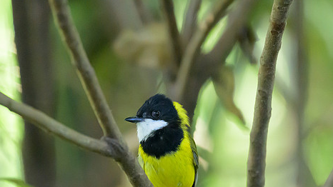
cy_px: 136
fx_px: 6913
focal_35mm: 783
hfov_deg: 2.8
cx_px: 171
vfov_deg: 1.6
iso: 18000
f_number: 2.8
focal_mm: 400
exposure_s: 1/320
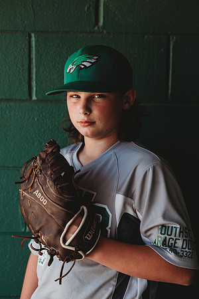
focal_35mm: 85
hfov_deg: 16.1
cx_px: 100
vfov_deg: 23.9
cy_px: 150
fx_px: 705
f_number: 2.8
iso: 200
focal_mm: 85
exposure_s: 1/400
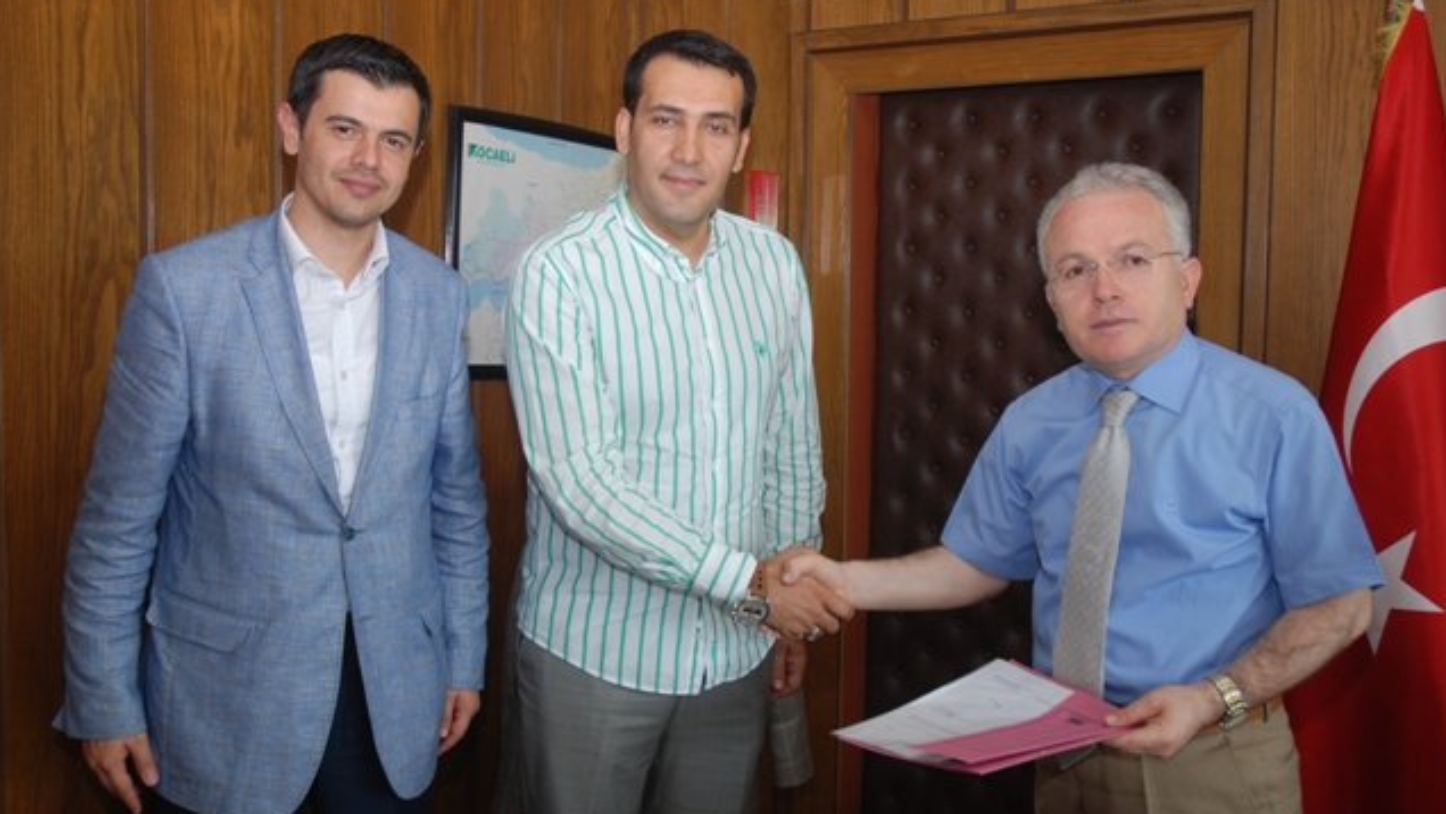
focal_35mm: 38
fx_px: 1457
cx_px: 725
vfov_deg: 31.2
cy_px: 421
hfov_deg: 52.8
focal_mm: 24
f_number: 4
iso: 200
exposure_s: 1/60
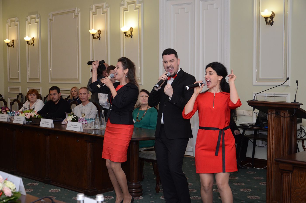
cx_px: 153
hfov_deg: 37.9
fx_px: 445
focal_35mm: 52
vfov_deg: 25.6
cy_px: 102
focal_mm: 35
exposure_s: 1/200
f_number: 4.5
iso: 1000
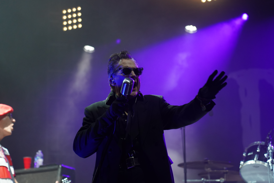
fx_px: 799
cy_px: 92
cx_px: 137
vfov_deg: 13.0
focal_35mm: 105
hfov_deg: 19.5
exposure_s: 1/160
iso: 3200
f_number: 4
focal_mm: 105
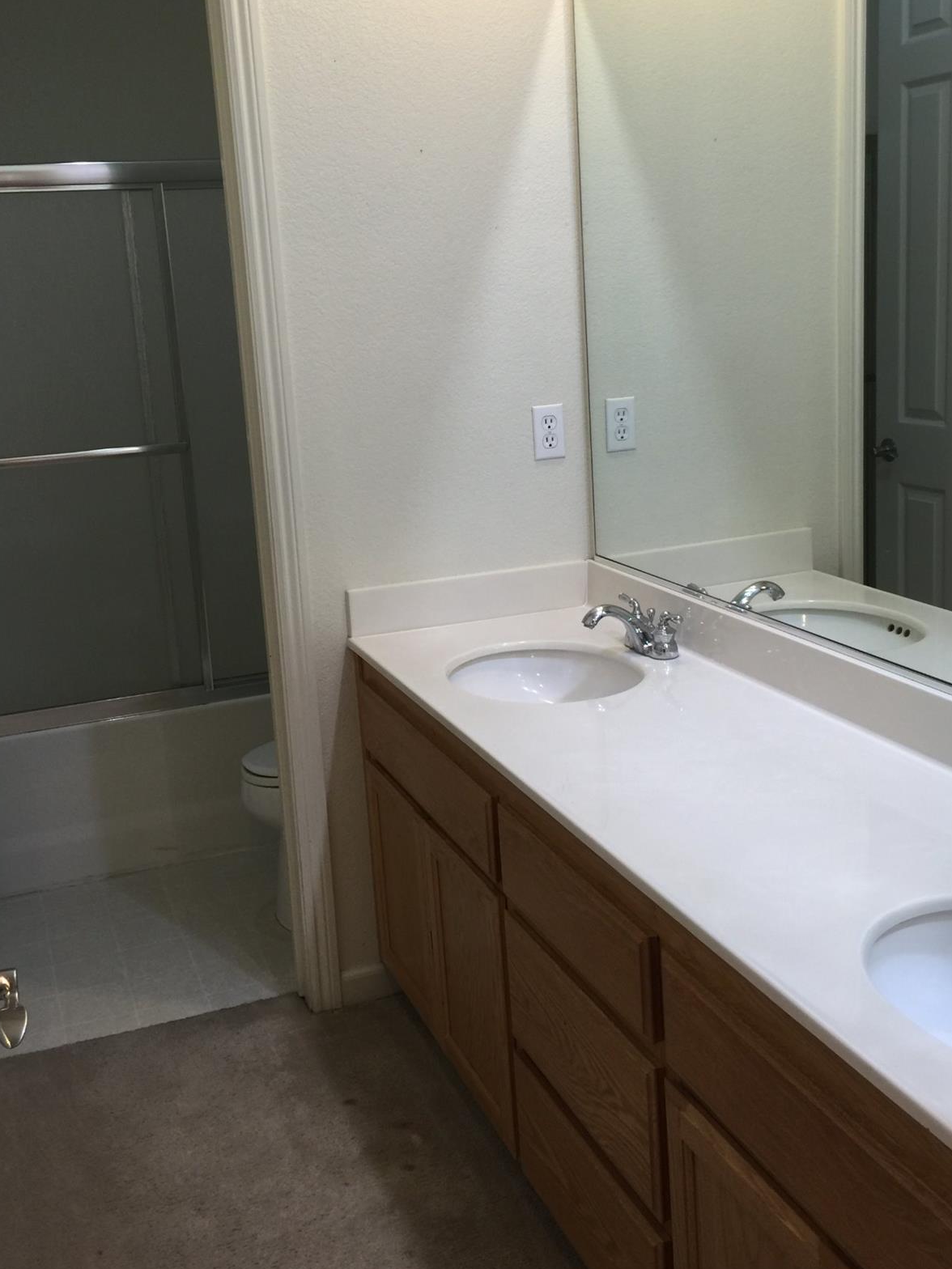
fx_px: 1357
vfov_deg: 50.1
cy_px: 574
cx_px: 444
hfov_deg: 38.6
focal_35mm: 37
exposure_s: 1/15
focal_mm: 4.15
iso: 32
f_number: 2.2
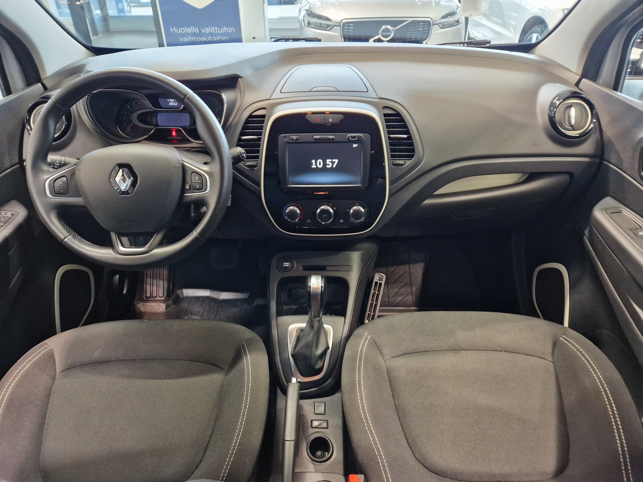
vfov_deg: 58.9
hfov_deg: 73.9
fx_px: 427
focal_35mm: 23
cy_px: 241
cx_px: 322
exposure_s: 1/100
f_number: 1.8
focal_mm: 5.4
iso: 640
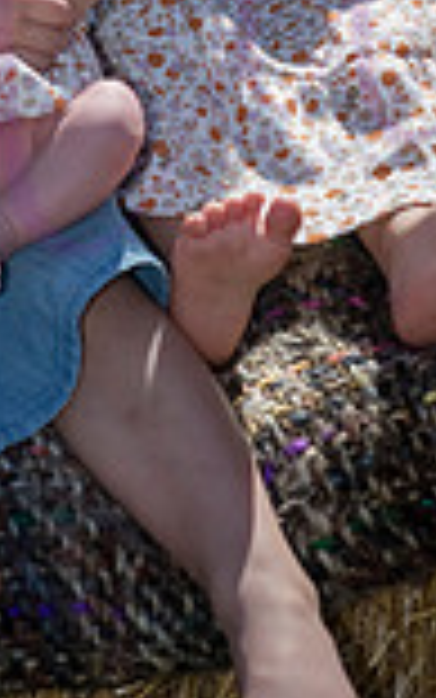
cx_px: -103
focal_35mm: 251
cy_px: -257
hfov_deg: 5.2
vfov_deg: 8.2
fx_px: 4768
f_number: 6.3
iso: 400
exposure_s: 1/1250
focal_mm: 85
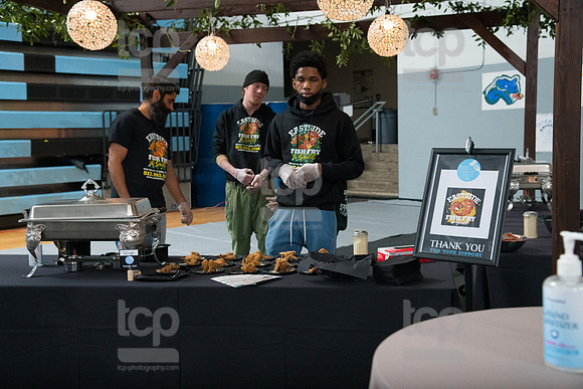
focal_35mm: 46
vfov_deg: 29.3
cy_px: 194
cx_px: 292
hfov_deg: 42.7
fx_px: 745
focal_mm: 46
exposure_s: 1/250
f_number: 5.6
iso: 4000
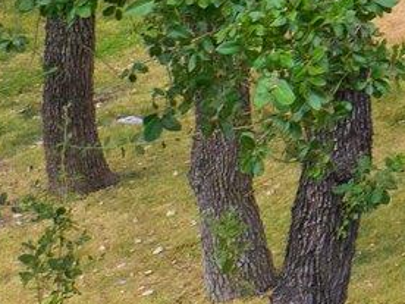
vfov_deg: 7.8
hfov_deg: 8.4
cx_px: 1394
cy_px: -394
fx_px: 2083
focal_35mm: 178
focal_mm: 12.29
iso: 270
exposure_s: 1/640
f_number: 2.8
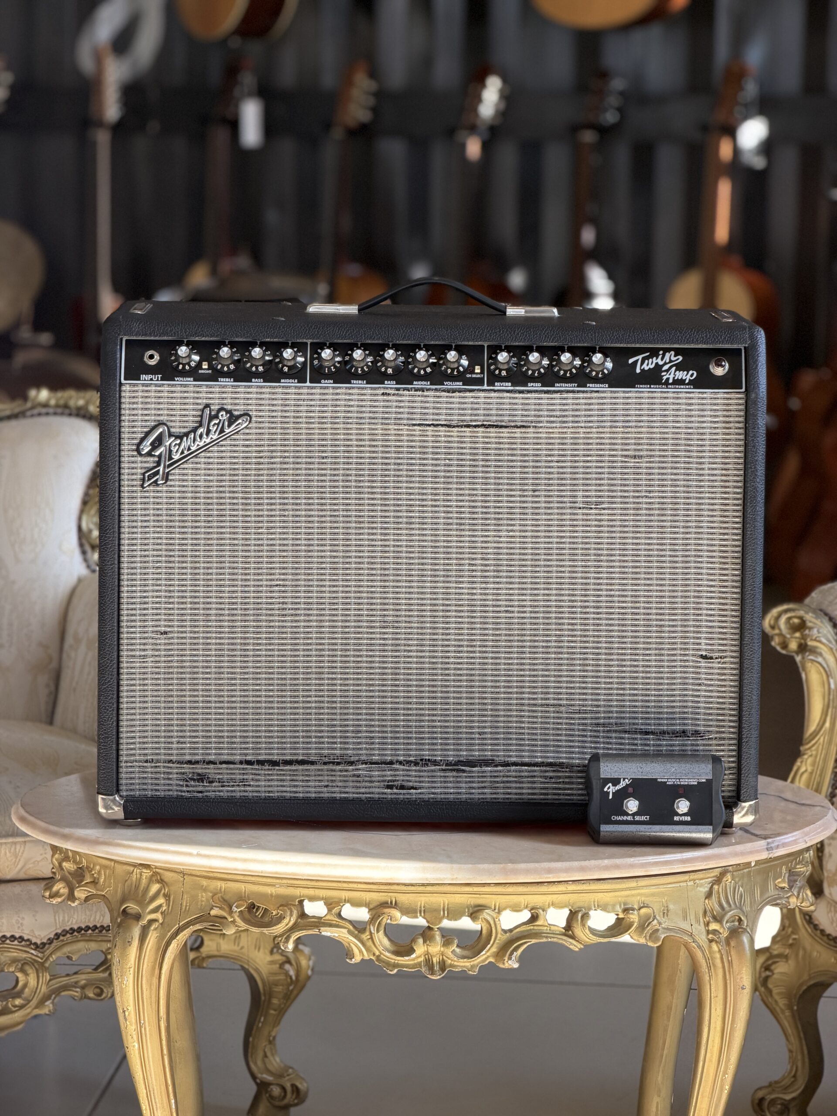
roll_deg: -1.2
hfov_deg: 14.8
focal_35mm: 100
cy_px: 558
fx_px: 3224
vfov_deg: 19.6
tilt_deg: -8.8
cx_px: 418
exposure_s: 1/121
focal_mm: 16.89
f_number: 2.8
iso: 100
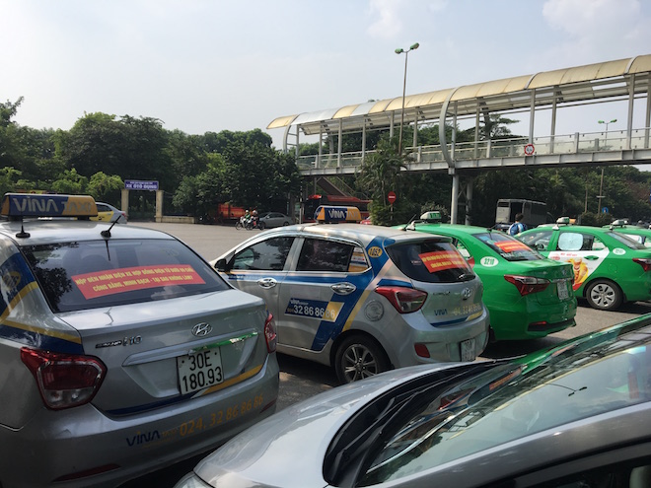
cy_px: 244
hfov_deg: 61.7
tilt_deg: -3.5
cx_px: 326
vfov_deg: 48.2
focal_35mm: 29
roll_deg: -2.4
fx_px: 545
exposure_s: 1/1748
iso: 25
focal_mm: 4.15
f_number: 2.2
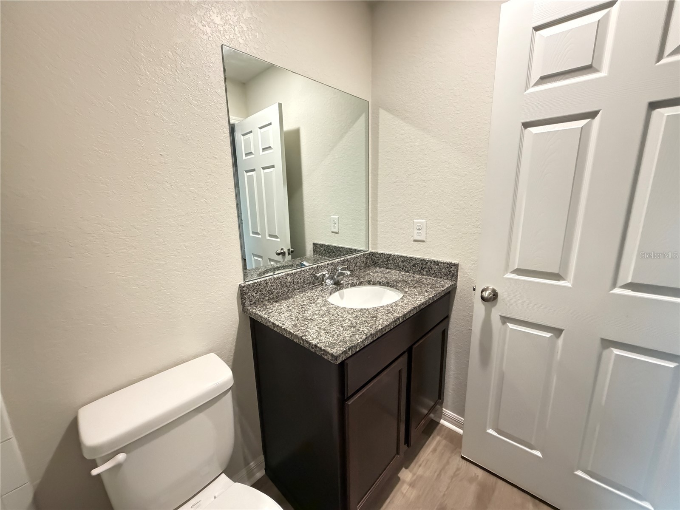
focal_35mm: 14
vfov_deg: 85.7
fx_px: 275
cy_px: 255
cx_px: 340
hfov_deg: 102.1
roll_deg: +1.7
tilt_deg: -11.8
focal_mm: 2.22
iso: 1250
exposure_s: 1/60
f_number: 2.2
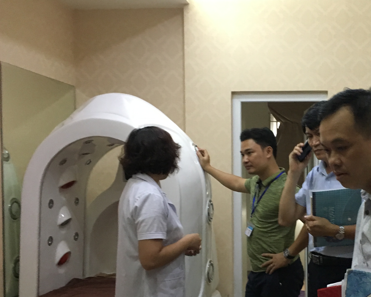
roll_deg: +0.1
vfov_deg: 31.3
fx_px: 527
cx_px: 294
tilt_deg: -2.8
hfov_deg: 37.5
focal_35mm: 48
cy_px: 191
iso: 200
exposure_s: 1/25
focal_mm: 4.15
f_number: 2.2
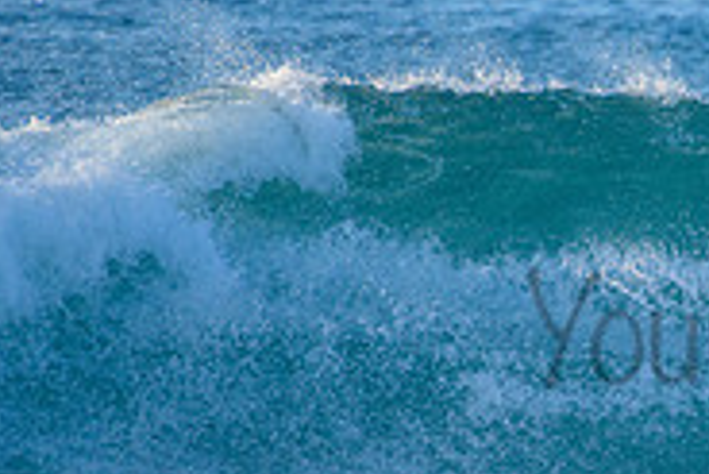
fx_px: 31062
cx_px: 925
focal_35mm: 1576
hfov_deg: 1.3
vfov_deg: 0.9
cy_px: 295
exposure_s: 1/2000
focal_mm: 500
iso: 500
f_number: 5.6
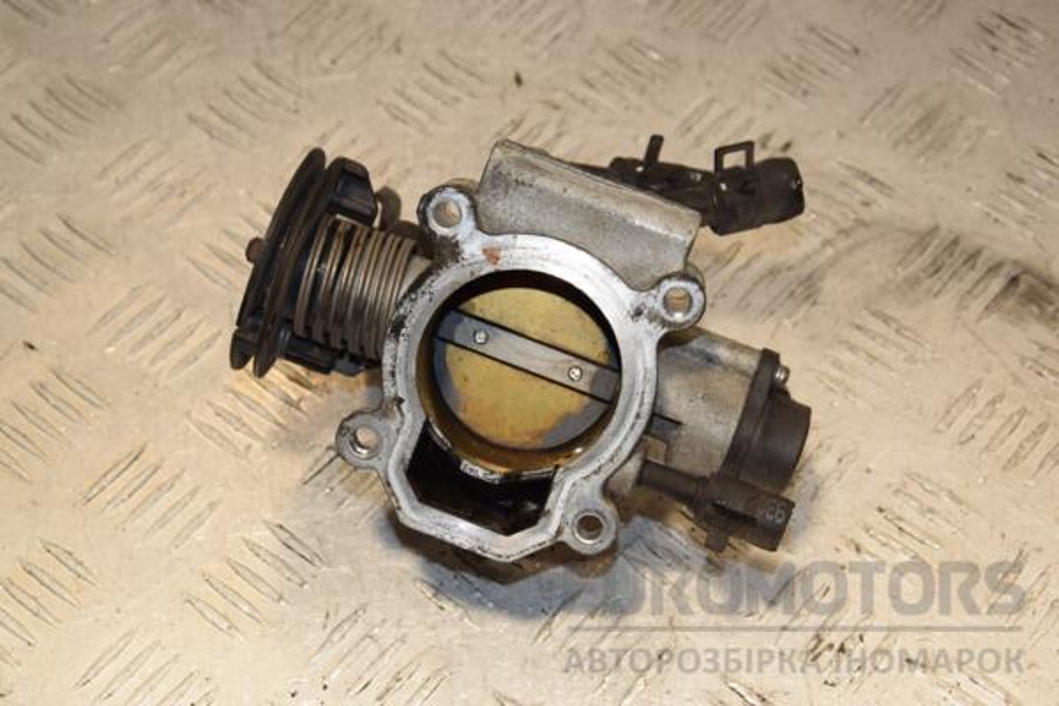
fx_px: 2206
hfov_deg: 27.0
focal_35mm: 75
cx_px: 530
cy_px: 353
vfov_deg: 18.2
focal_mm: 50
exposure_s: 1/200
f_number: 7.1
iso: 800
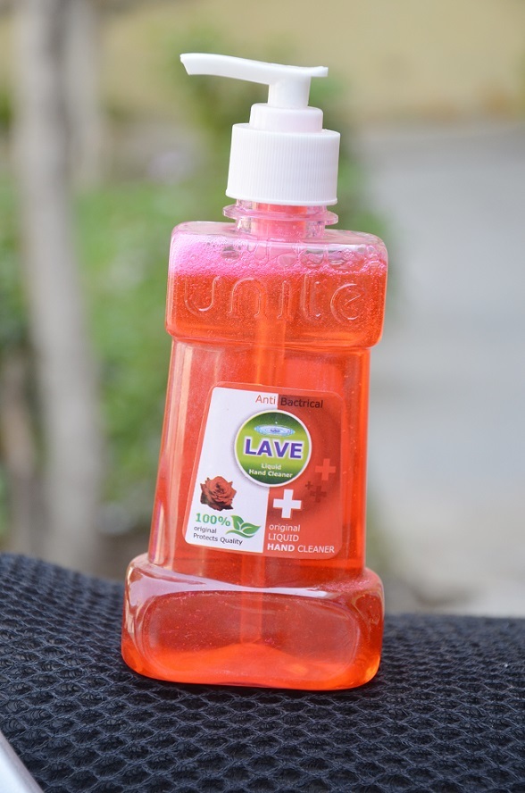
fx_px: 2472
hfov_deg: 12.1
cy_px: 396
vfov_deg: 18.2
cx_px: 262
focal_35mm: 112
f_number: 6.3
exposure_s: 1/160
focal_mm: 75
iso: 320
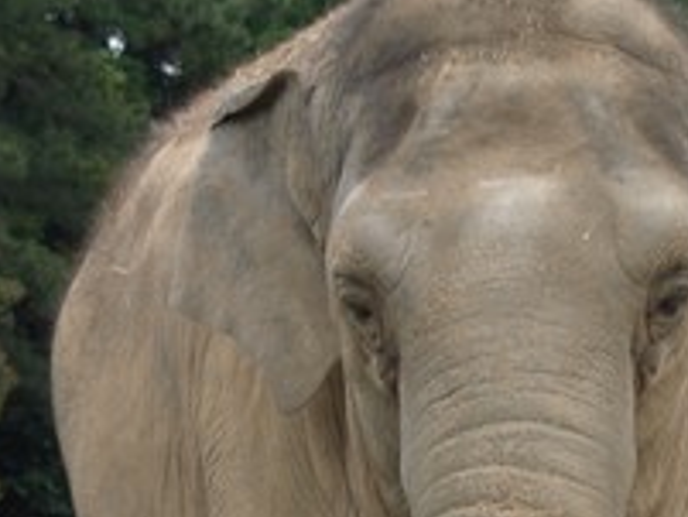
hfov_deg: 6.7
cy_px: 548
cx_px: 486
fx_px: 5867
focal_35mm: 295
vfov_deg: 5.0
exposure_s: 1/100
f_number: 4
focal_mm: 28.4
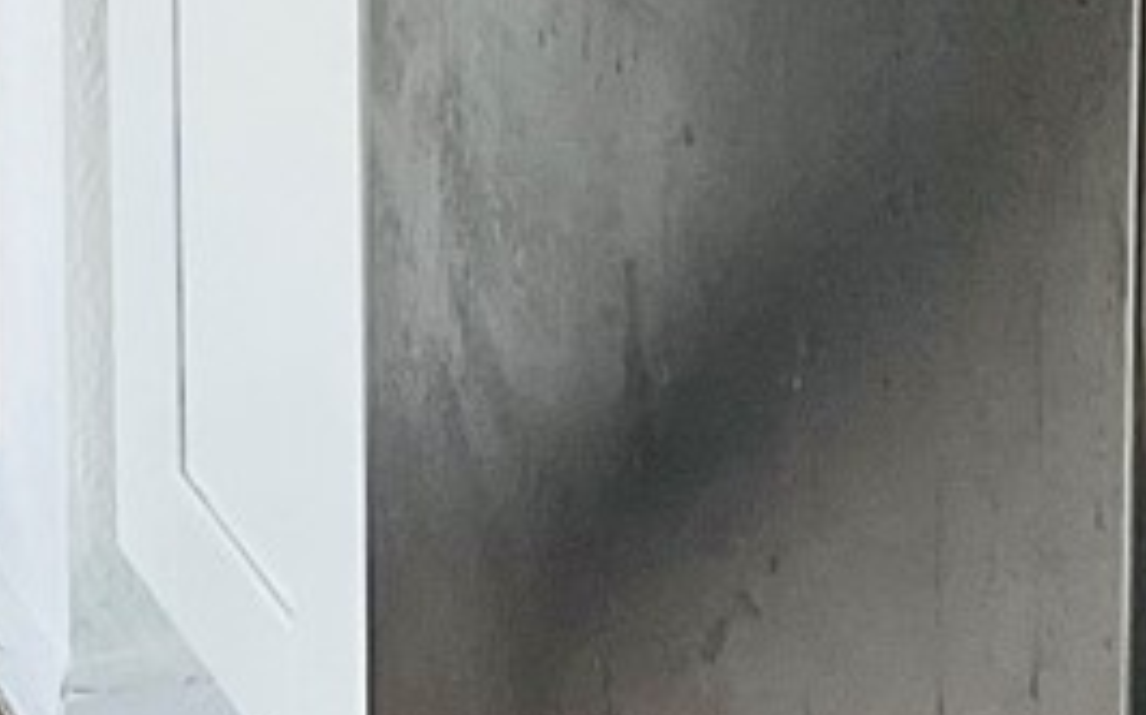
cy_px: -1943
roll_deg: +1.6
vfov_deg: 5.5
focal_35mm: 212
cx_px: -926
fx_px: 6618
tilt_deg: -7.9
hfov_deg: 9.4
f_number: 1.6
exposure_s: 1/120
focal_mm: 5.1
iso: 125
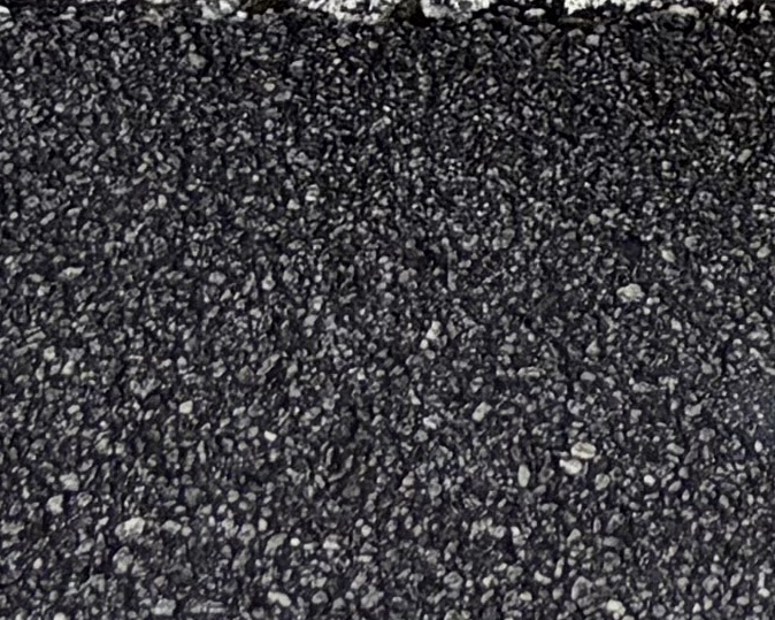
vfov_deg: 6.1
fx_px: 4931
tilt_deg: -18.9
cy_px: -1781
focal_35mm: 215
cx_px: 1356
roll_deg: +0.2
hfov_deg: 8.7
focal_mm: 5.96
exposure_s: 1/1901
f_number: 1.6
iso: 50
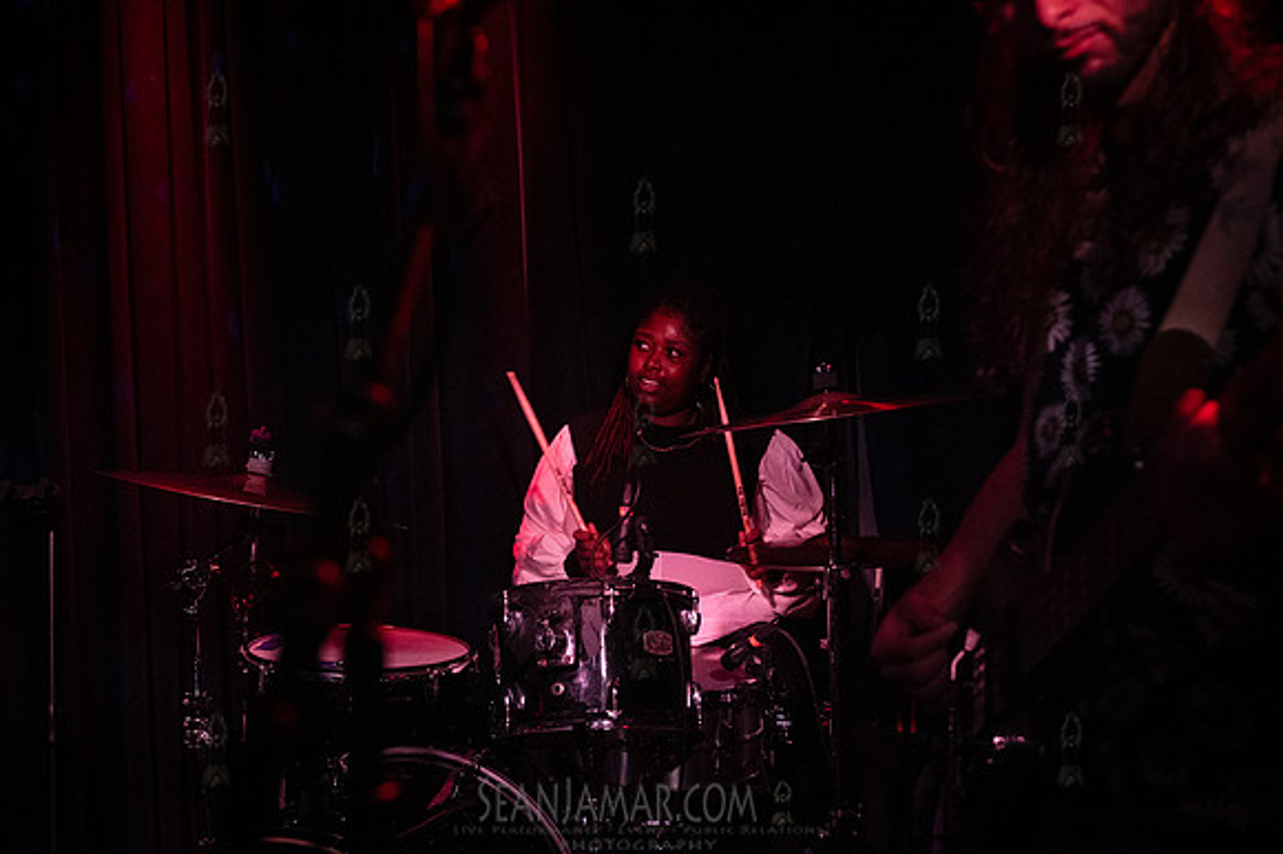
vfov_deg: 29.8
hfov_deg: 43.6
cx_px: 642
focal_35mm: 45
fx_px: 1603
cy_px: 427
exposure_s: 1/400
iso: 12800
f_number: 4
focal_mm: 45
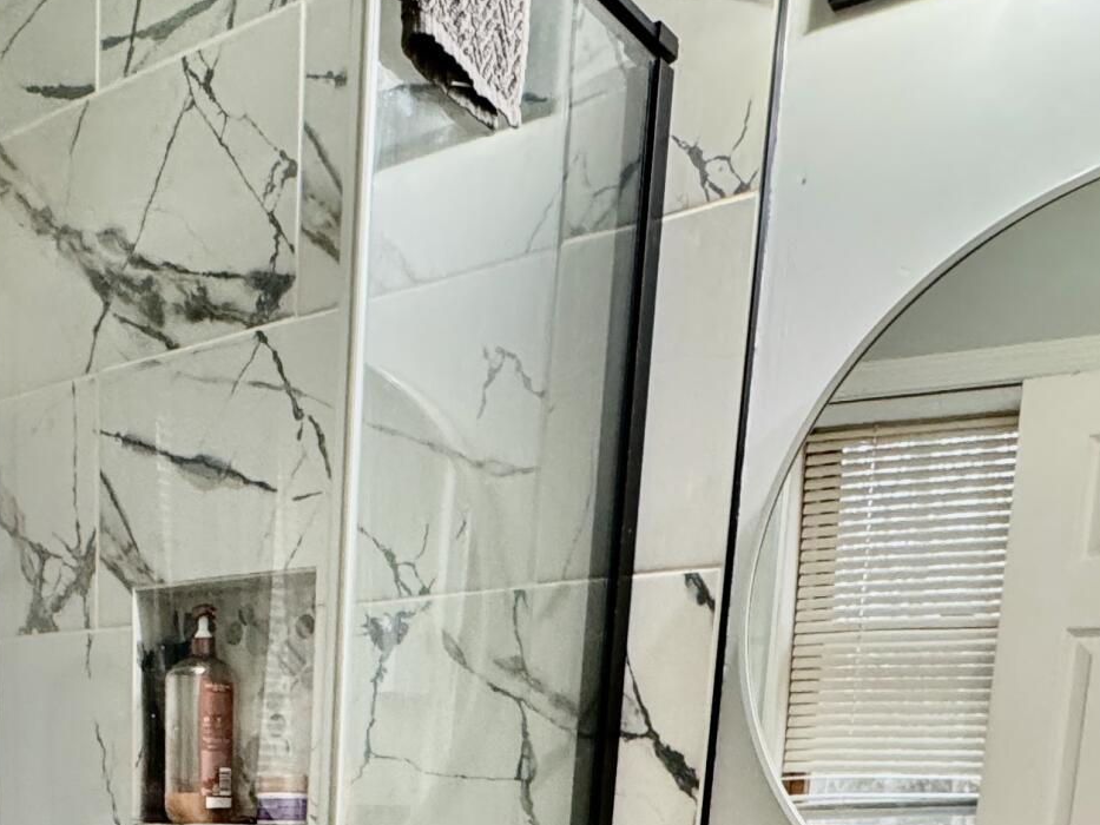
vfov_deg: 26.6
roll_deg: -1.2
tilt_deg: -10.8
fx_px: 1430
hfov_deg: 39.6
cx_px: 151
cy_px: 1103
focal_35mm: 45
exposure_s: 1/60
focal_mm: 2.22
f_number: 2.2
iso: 320
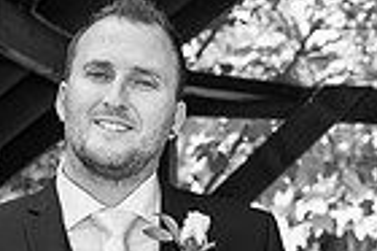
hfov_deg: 10.8
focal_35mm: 183
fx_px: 1914
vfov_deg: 7.2
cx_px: 602
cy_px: 514
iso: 100
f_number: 4
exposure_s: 1/250
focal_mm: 35
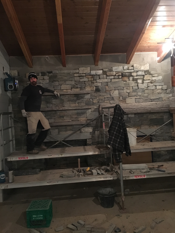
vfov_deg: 61.7
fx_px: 195
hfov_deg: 48.2
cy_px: 116
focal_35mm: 29
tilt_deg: -1.5
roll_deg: +3.7
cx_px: 88
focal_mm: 4.15
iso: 320
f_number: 2.2
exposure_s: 1/15
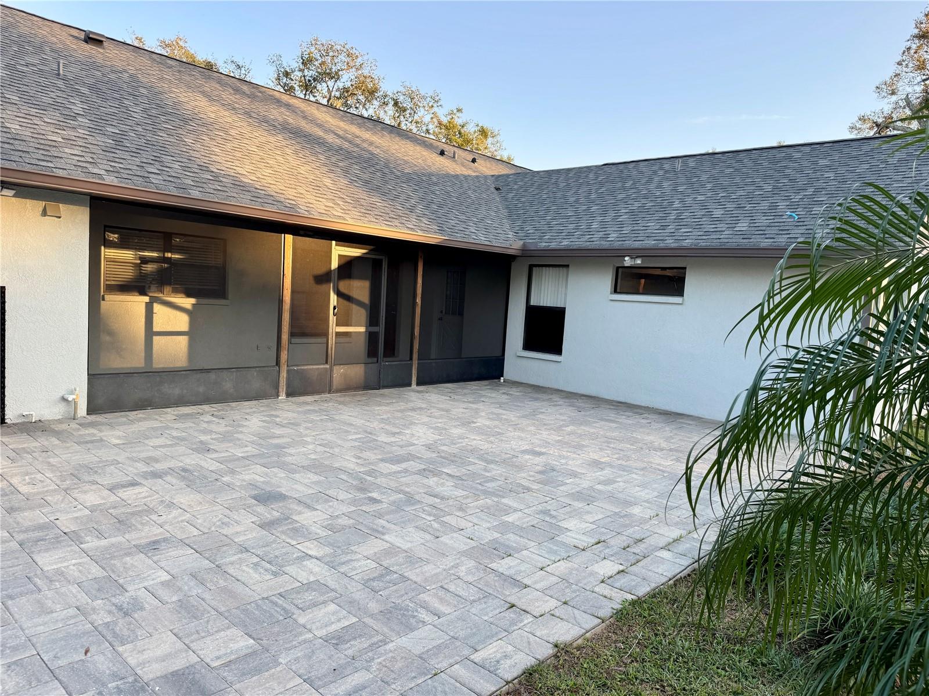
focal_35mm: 24
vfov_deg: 56.8
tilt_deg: -5.3
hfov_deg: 71.6
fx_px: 644
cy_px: 348
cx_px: 464
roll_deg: -3.5
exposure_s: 1/390
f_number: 1.78
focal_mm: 6.76
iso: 80
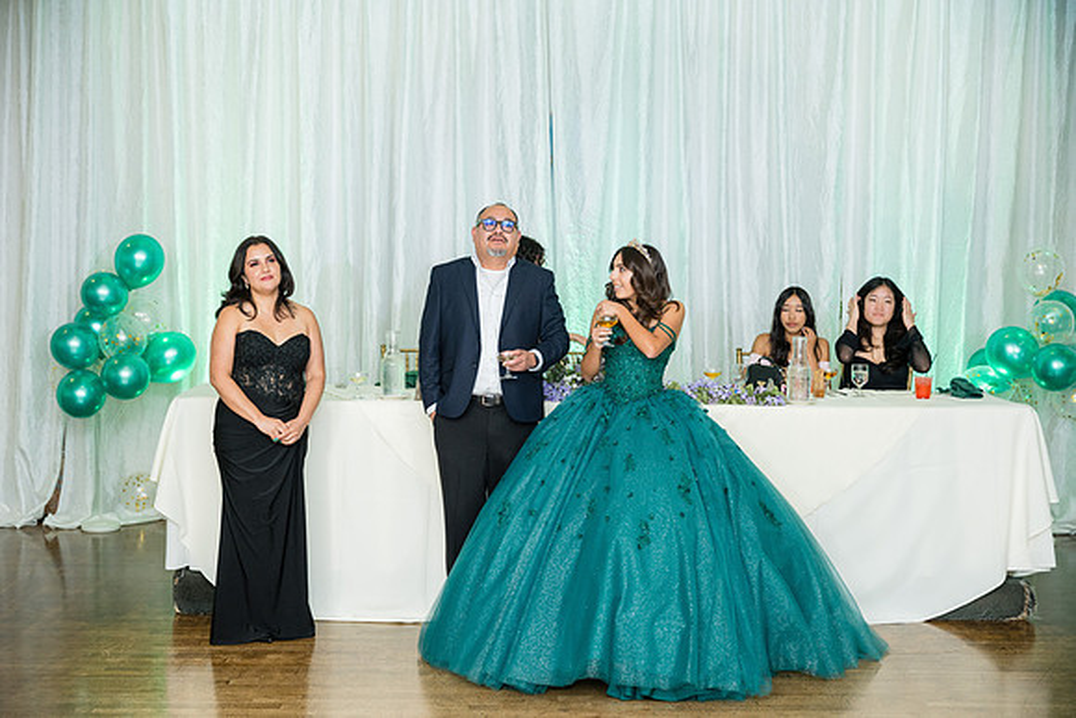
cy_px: 359
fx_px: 1480
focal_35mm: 50
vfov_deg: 27.3
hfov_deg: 40.0
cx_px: 538
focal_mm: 49.5
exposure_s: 1/250
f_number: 2.8
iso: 1250
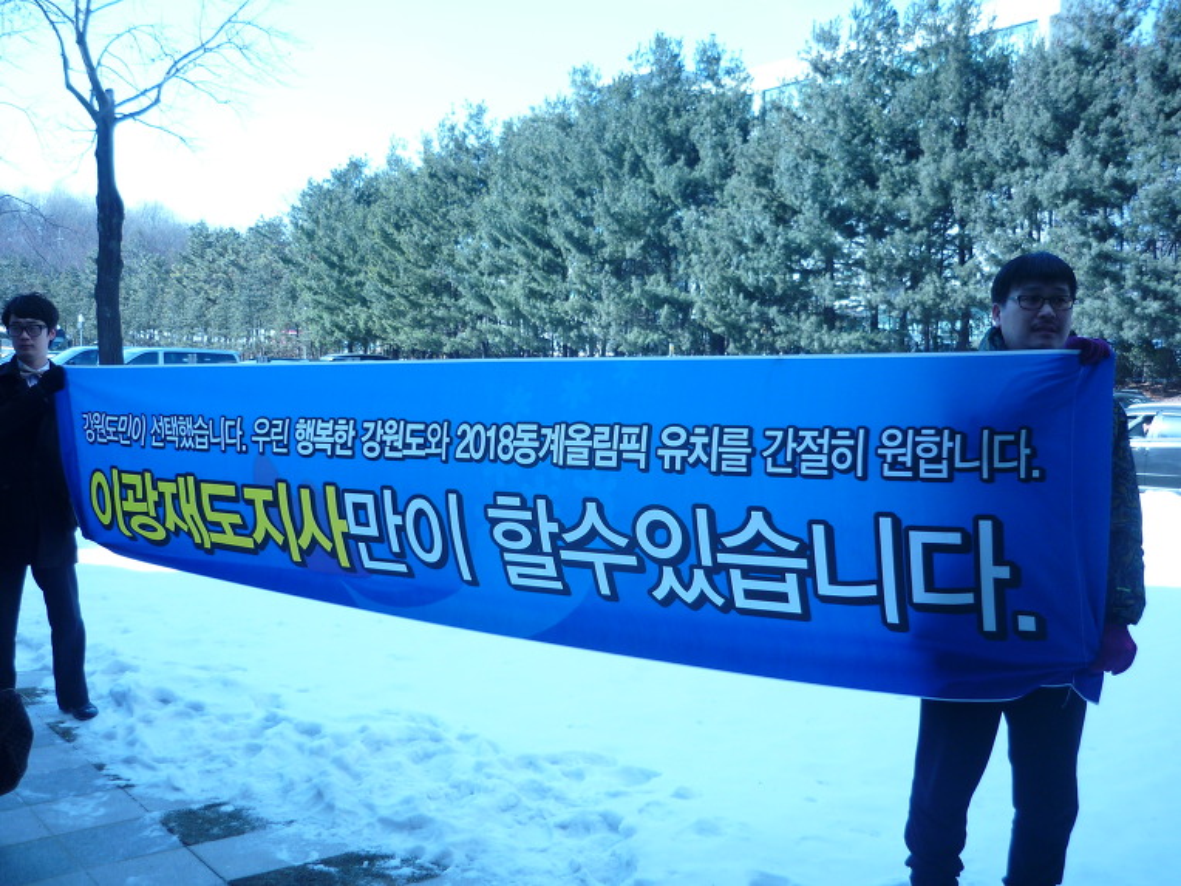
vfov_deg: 42.9
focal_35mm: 33
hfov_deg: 55.4
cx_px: 590
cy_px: 443
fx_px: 1126
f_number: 2.8
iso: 100
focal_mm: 5.5
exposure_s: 1/320
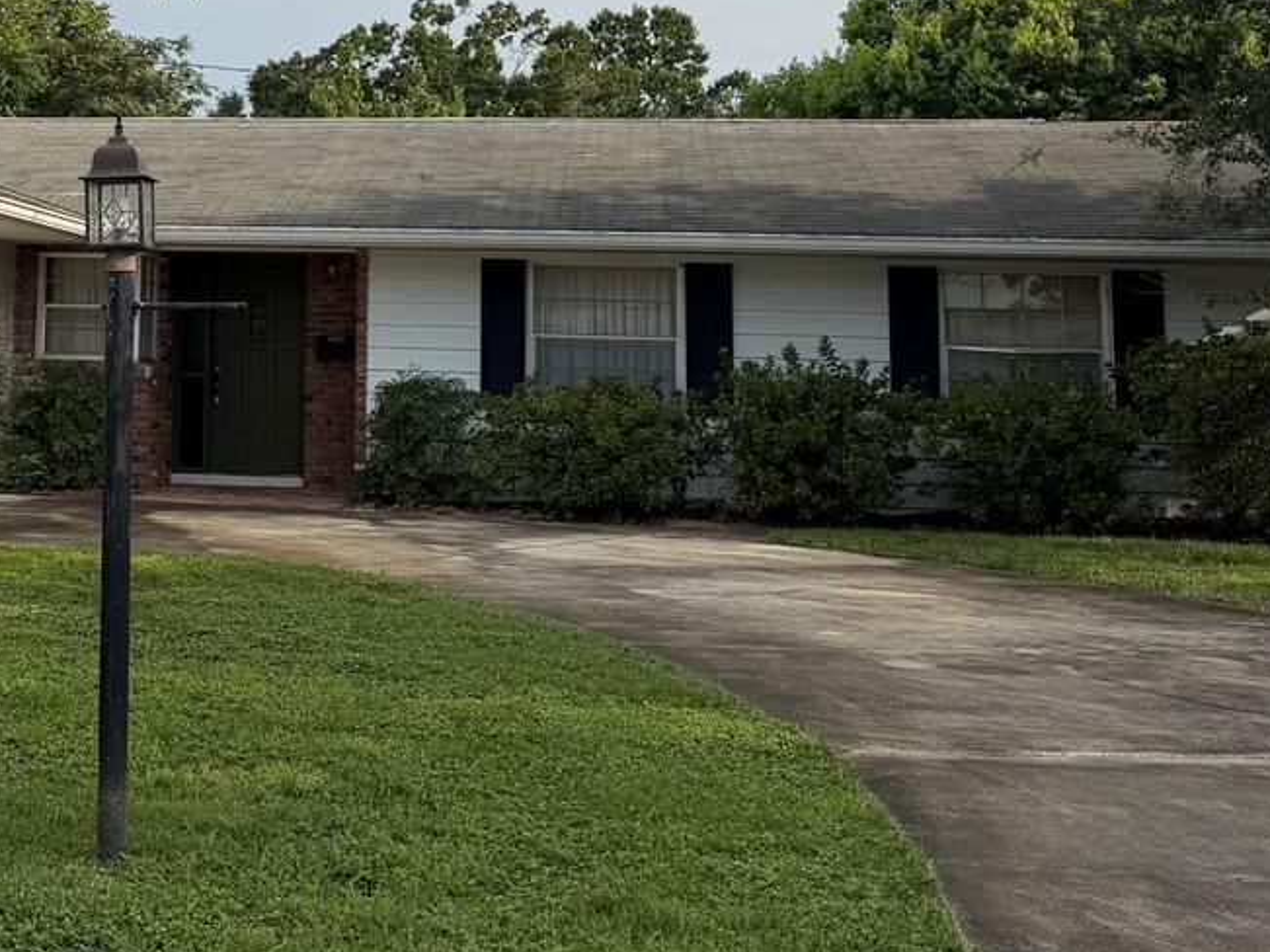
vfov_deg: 24.1
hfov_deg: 31.6
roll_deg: -0.3
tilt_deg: +6.7
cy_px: 86
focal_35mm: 59
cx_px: 203
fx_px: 2164
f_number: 1.78
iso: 80
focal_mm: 6.76
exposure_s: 1/4405
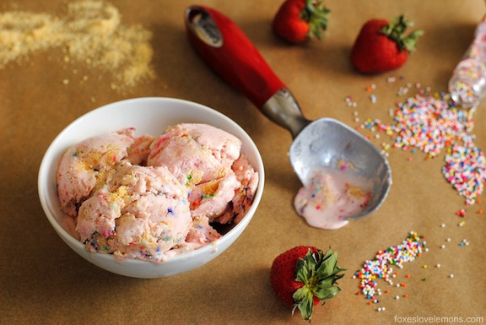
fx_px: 1013
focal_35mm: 75
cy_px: 162
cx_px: 243
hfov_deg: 27.0
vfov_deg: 18.2
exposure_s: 1/80
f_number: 5
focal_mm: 50
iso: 200
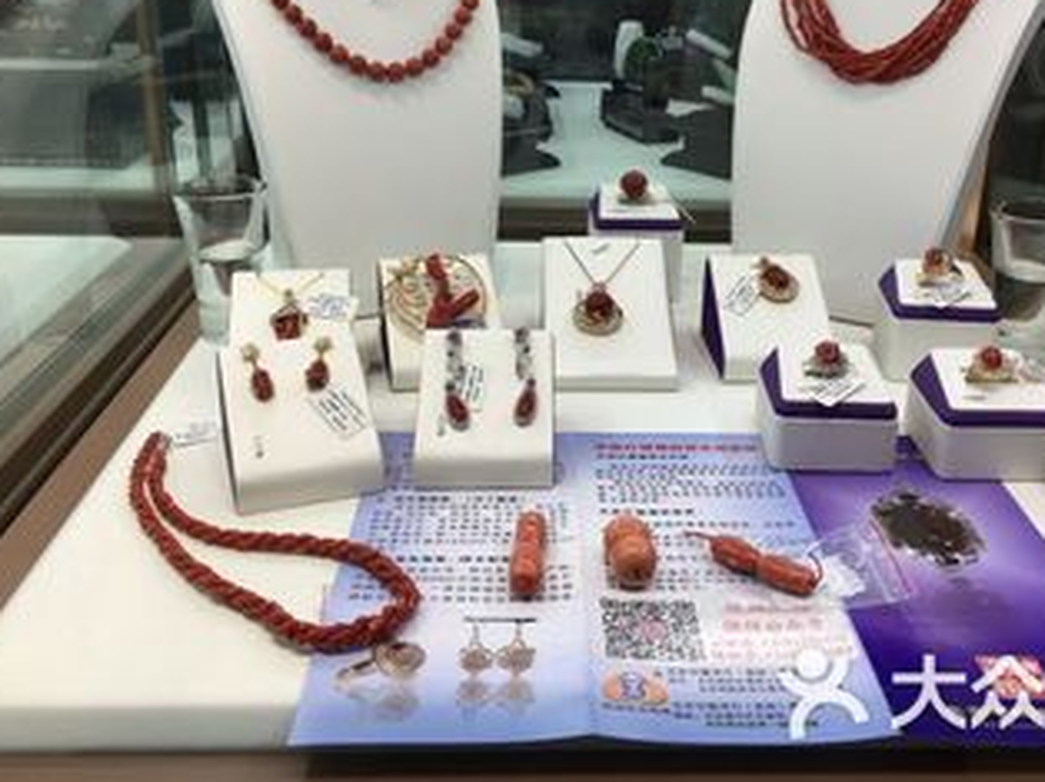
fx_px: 1116
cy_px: 293
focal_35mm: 37
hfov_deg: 50.0
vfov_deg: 38.4
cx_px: 589
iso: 25
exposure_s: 1/172
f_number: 2.2
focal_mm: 4.15
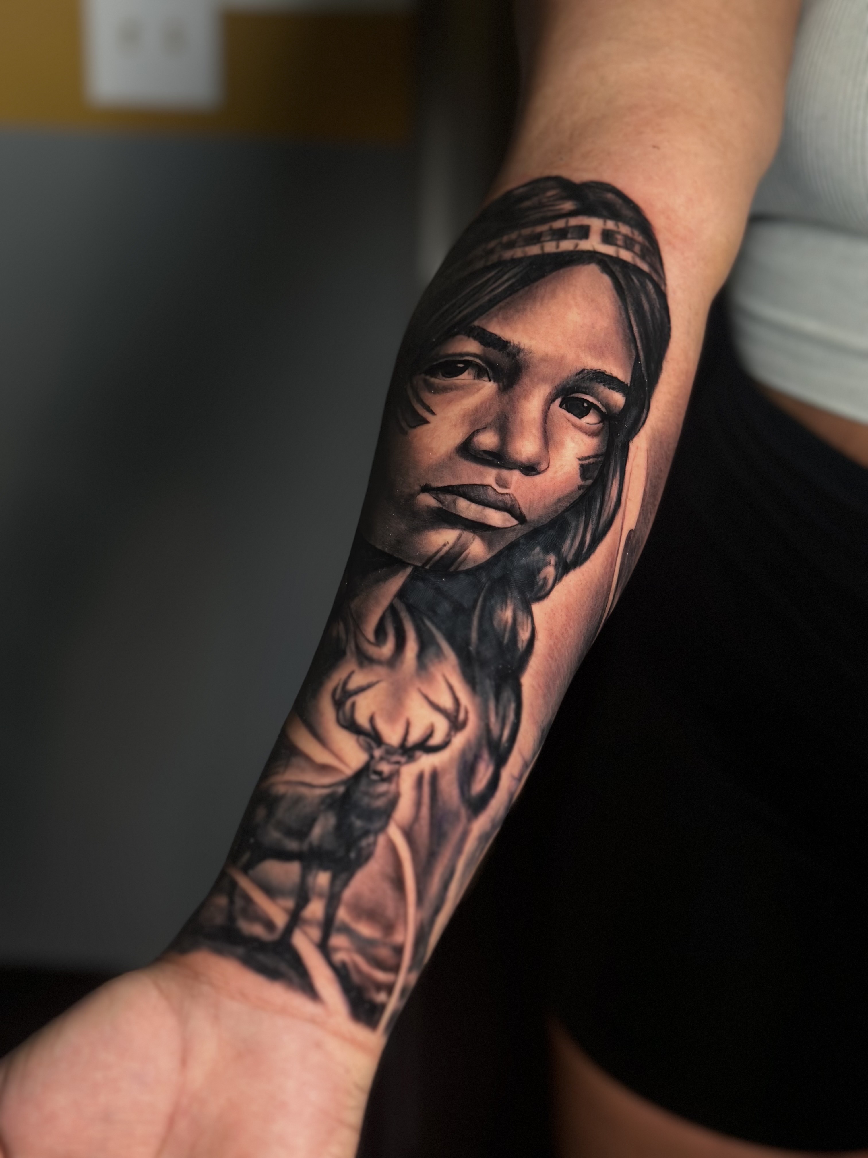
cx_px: 434
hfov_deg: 30.3
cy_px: 579
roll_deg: -1.7
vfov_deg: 39.7
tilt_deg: -18.0
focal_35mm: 48
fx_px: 1605
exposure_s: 1/60
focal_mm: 6.86
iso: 250
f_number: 1.78
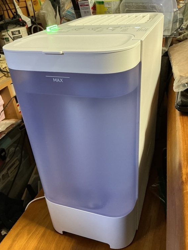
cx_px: 99
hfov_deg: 45.4
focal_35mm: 31
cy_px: 128
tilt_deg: -31.2
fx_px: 224
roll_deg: +6.8
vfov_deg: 58.3
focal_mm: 3
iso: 250
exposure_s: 1/40
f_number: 1.8
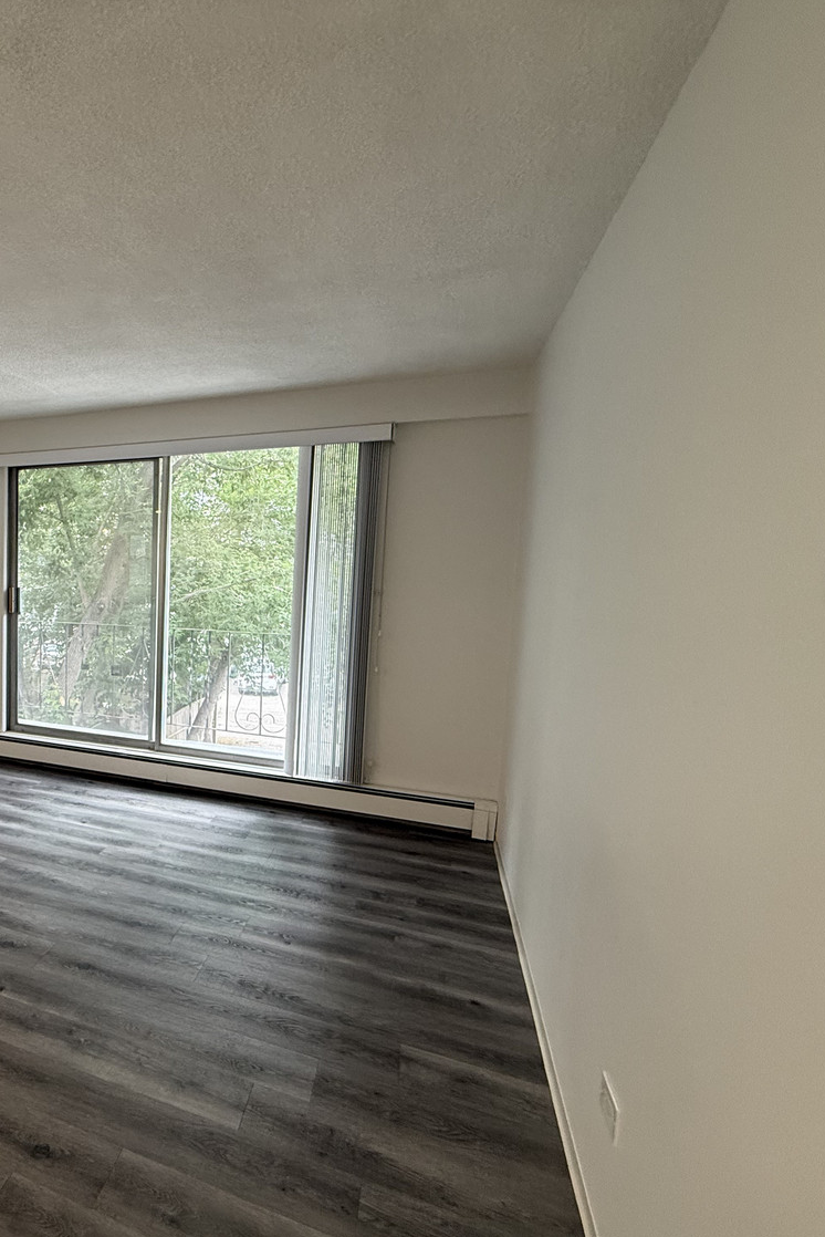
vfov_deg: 84.0
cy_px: 632
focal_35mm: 20
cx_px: 88
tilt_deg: -6.3
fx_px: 687
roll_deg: -1.6
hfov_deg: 54.3
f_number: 2.2
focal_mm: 2.22
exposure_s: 1/120
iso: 200
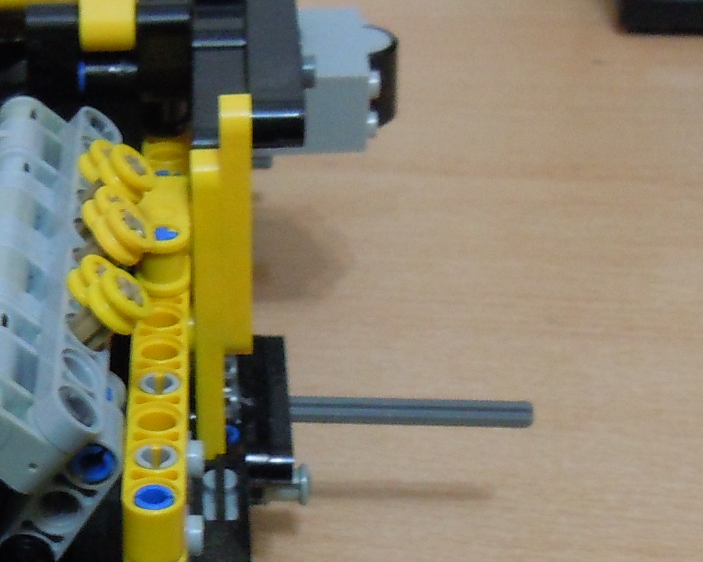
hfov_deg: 19.2
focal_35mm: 96
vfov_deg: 16.0
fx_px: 1997
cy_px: 367
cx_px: -67
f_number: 3.5
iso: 400
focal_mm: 5.4
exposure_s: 1/10
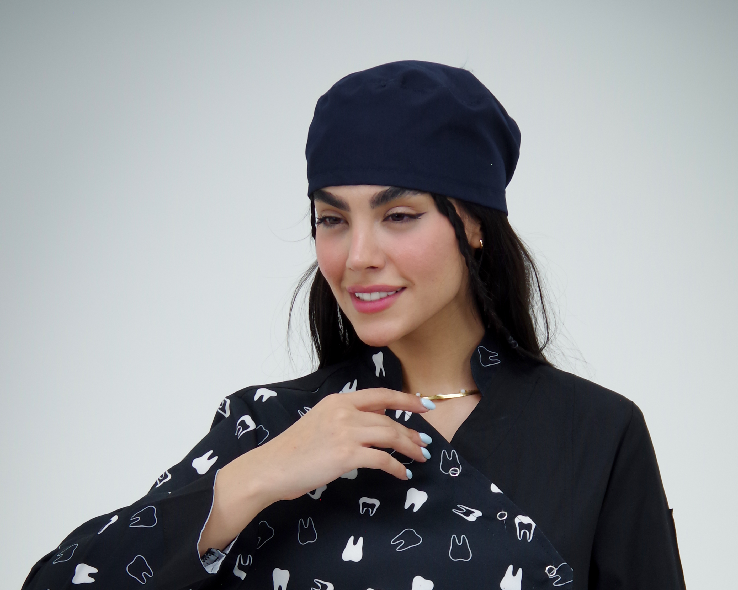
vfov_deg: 6.4
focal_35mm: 241
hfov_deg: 8.0
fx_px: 5264
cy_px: 672
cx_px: 433
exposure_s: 1/160
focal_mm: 88
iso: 400
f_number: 7.1
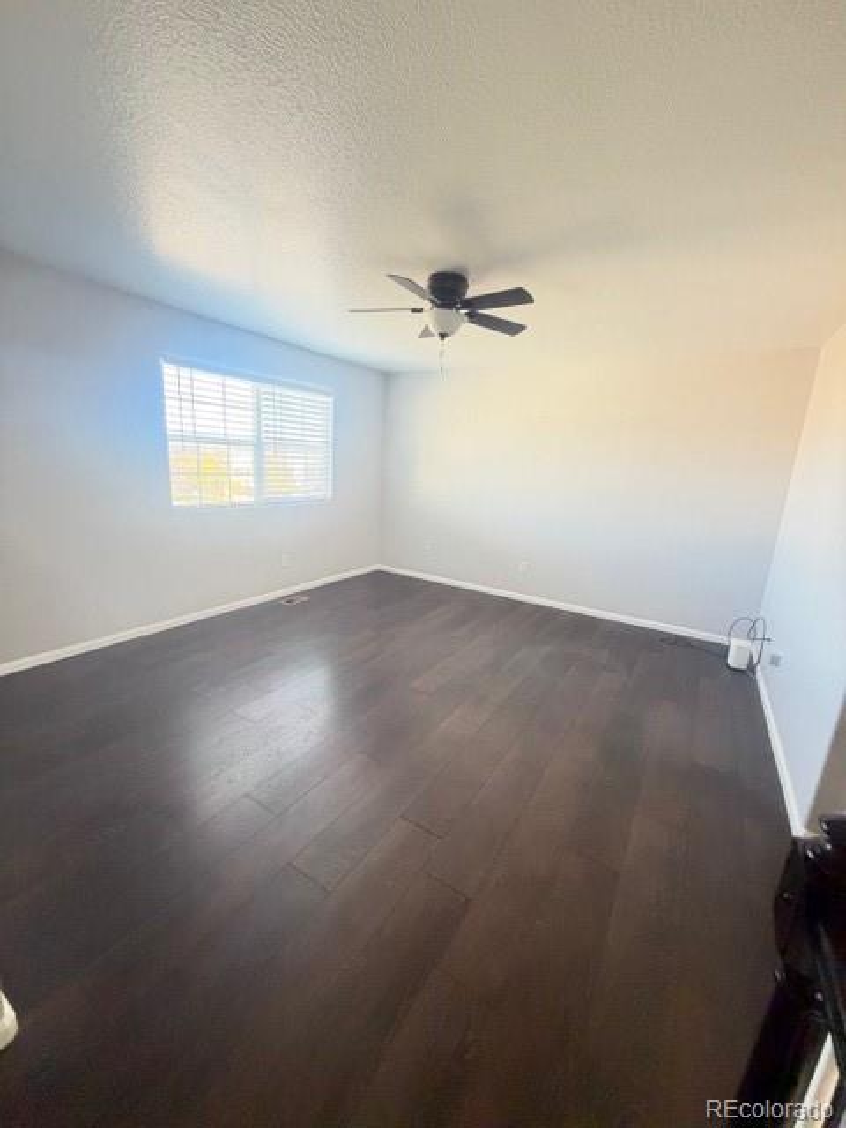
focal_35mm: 14
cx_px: 423
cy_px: 564
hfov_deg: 85.7
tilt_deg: -13.1
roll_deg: -2.5
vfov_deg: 102.1
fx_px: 456
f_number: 2.2
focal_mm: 2.22
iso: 640
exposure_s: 1/60
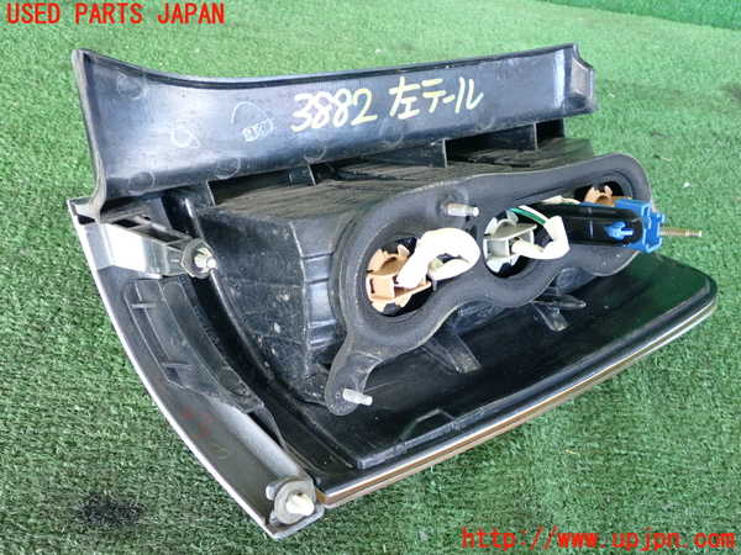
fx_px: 813
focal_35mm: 38
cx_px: 370
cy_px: 278
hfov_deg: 49.0
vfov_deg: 37.7
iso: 640
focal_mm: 6.83
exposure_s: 1/125
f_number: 2.7
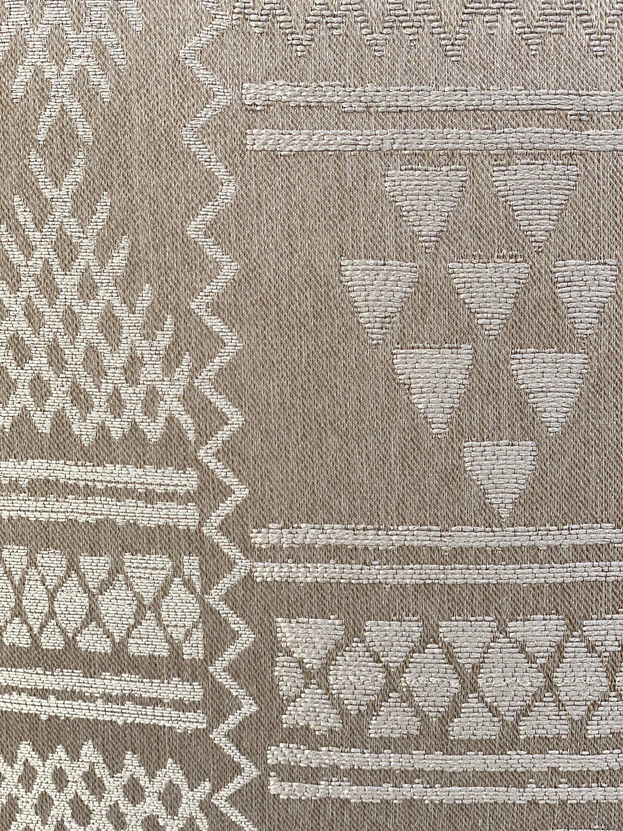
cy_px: 416
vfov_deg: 36.8
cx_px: 312
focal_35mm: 52
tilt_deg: -23.9
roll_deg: +0.5
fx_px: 1248
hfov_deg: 28.0
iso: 20
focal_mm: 6
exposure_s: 1/197
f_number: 2
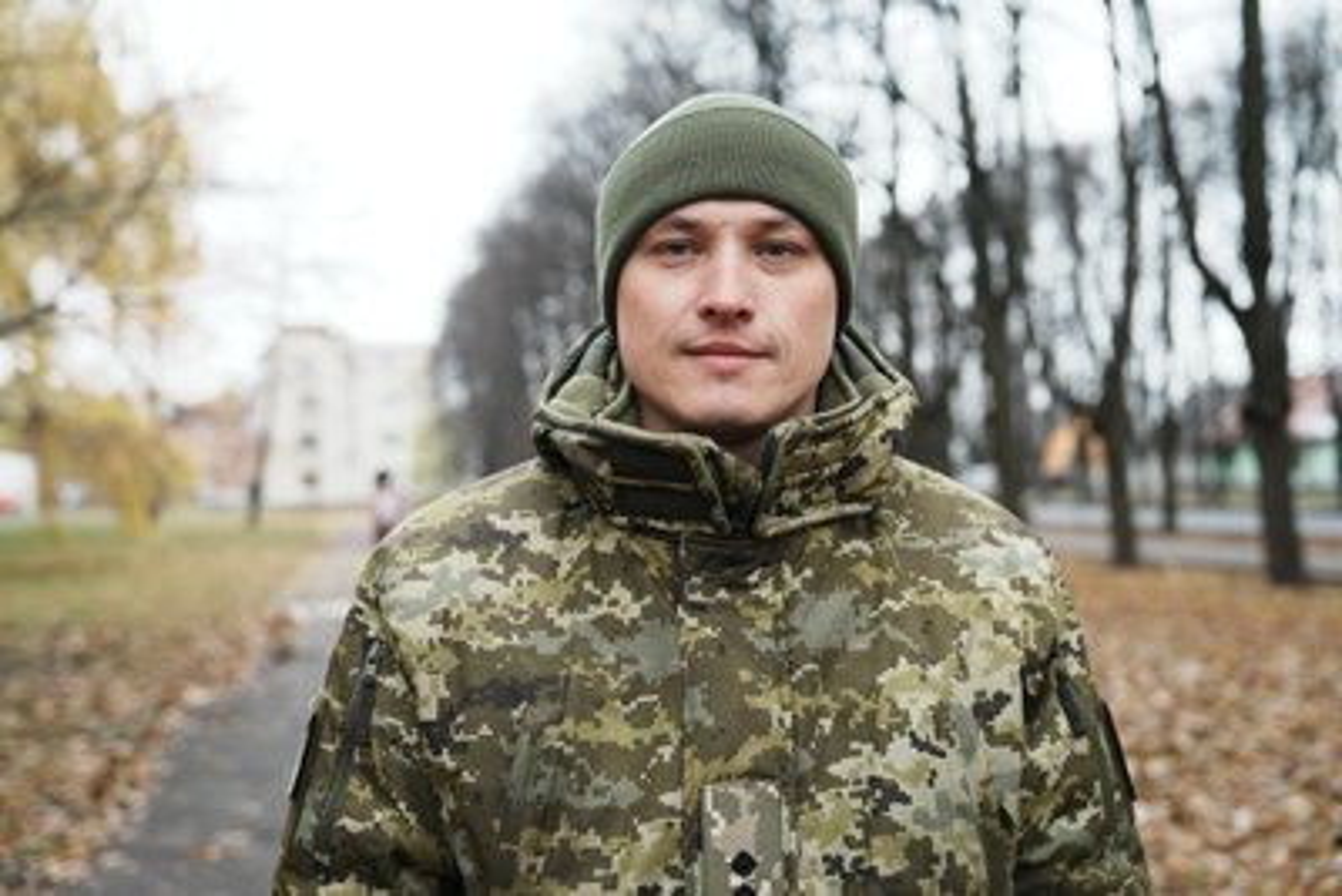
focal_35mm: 39
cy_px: 448
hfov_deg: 49.5
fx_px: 1454
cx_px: 671
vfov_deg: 34.2
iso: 400
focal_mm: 39
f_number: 2.8
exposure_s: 1/60
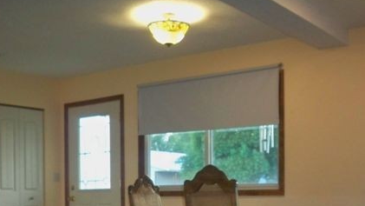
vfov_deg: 20.4
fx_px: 561
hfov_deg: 35.5
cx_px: 256
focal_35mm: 58
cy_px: 175
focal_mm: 6.3
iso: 400
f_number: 3.1
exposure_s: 1/30
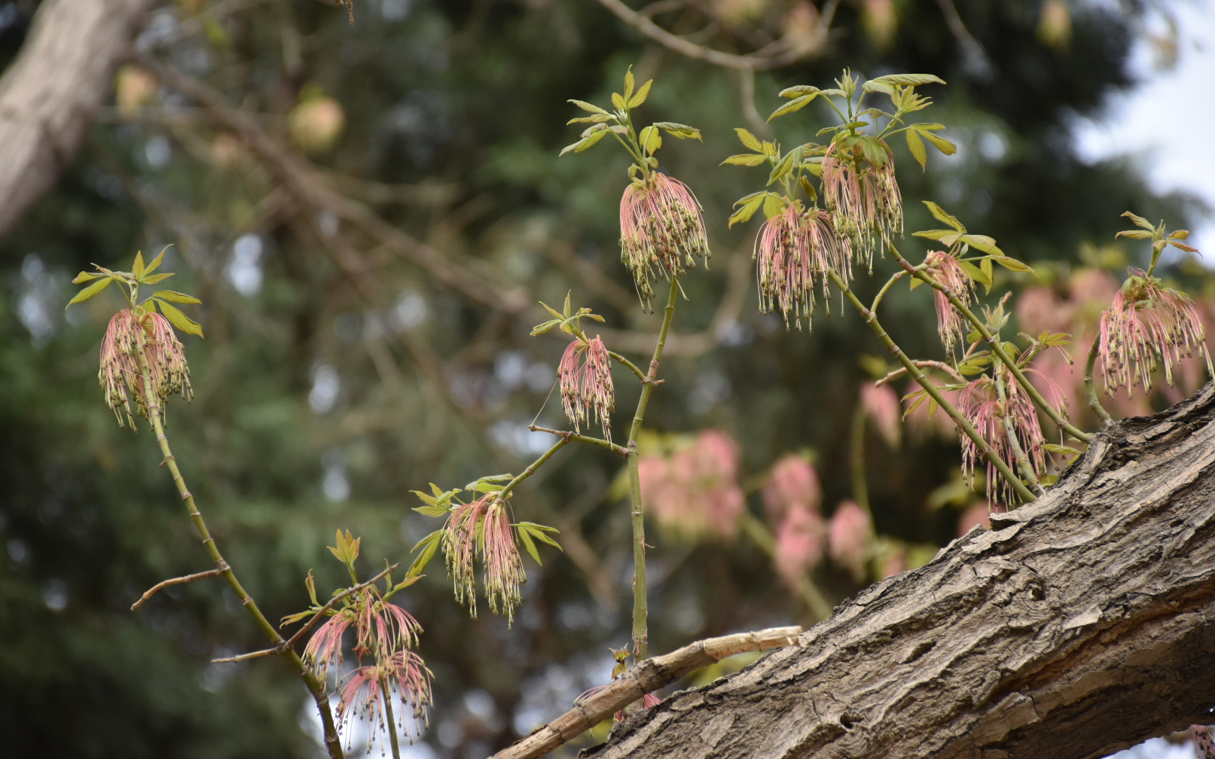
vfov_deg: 6.1
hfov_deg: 9.8
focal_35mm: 215
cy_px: 396
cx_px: 606
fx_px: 7119
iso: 800
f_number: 5.6
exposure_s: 1/640
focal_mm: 140
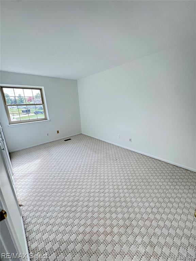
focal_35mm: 14
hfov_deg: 85.7
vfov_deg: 102.1
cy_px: 130
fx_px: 106
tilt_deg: -14.6
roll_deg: +3.0
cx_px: 98
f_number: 2.2
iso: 125
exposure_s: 1/120
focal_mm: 2.22
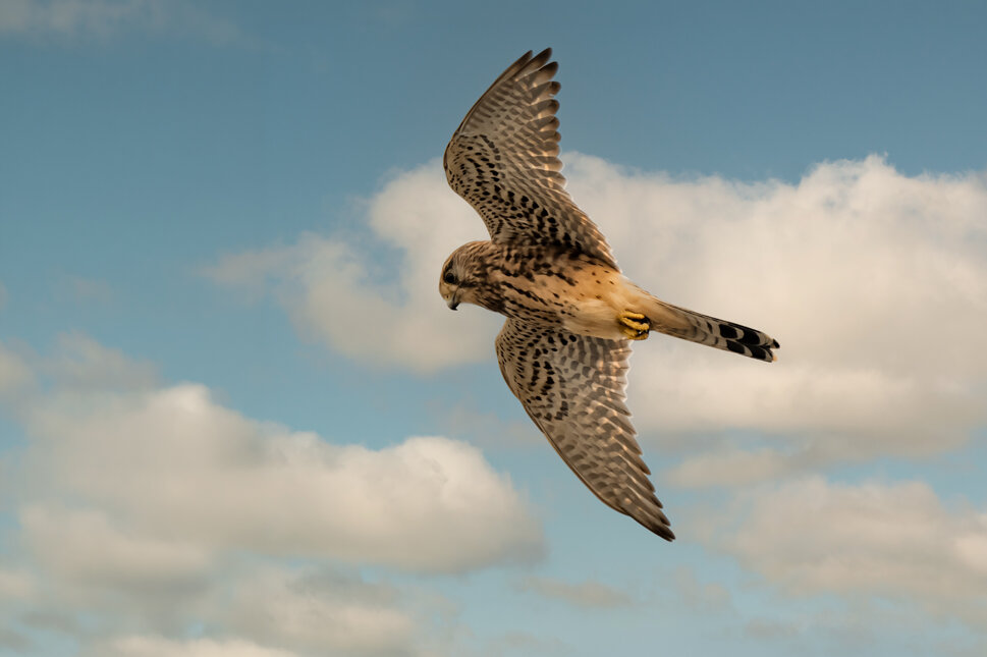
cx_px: 494
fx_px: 16441
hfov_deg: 3.4
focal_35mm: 600
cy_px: 328
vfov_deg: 2.3
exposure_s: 1/1000
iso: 800
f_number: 6.3
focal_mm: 600
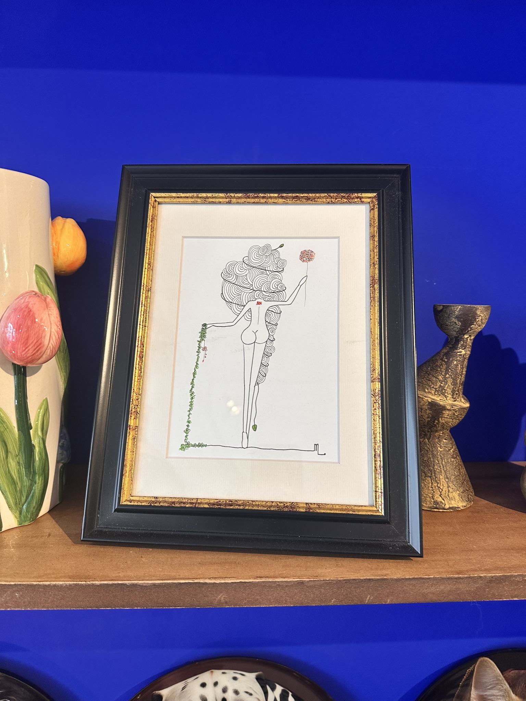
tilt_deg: -5.8
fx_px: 486
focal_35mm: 24
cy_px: 350
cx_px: 263
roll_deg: -1.4
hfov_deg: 56.8
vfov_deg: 71.6
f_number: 1.78
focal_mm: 6.86
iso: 125
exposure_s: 1/50
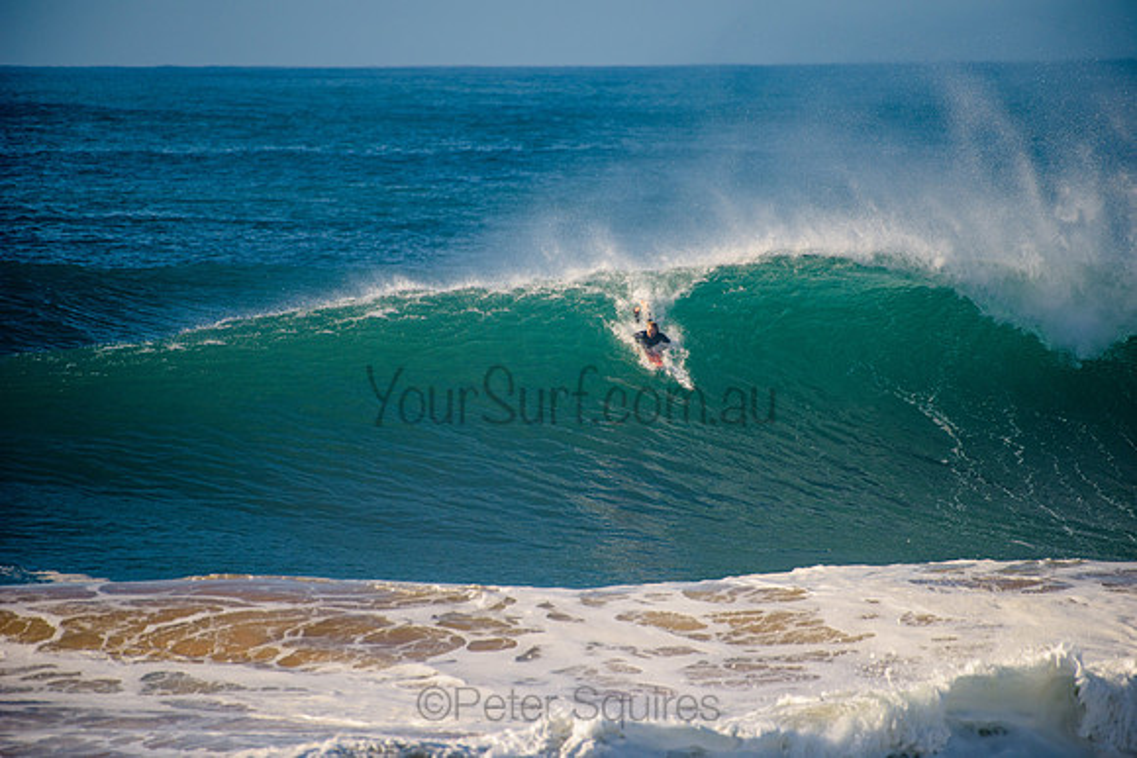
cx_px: 568
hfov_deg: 4.1
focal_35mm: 500
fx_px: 15795
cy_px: 379
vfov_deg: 2.8
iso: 180
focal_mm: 500
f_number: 5.6
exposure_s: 1/1600
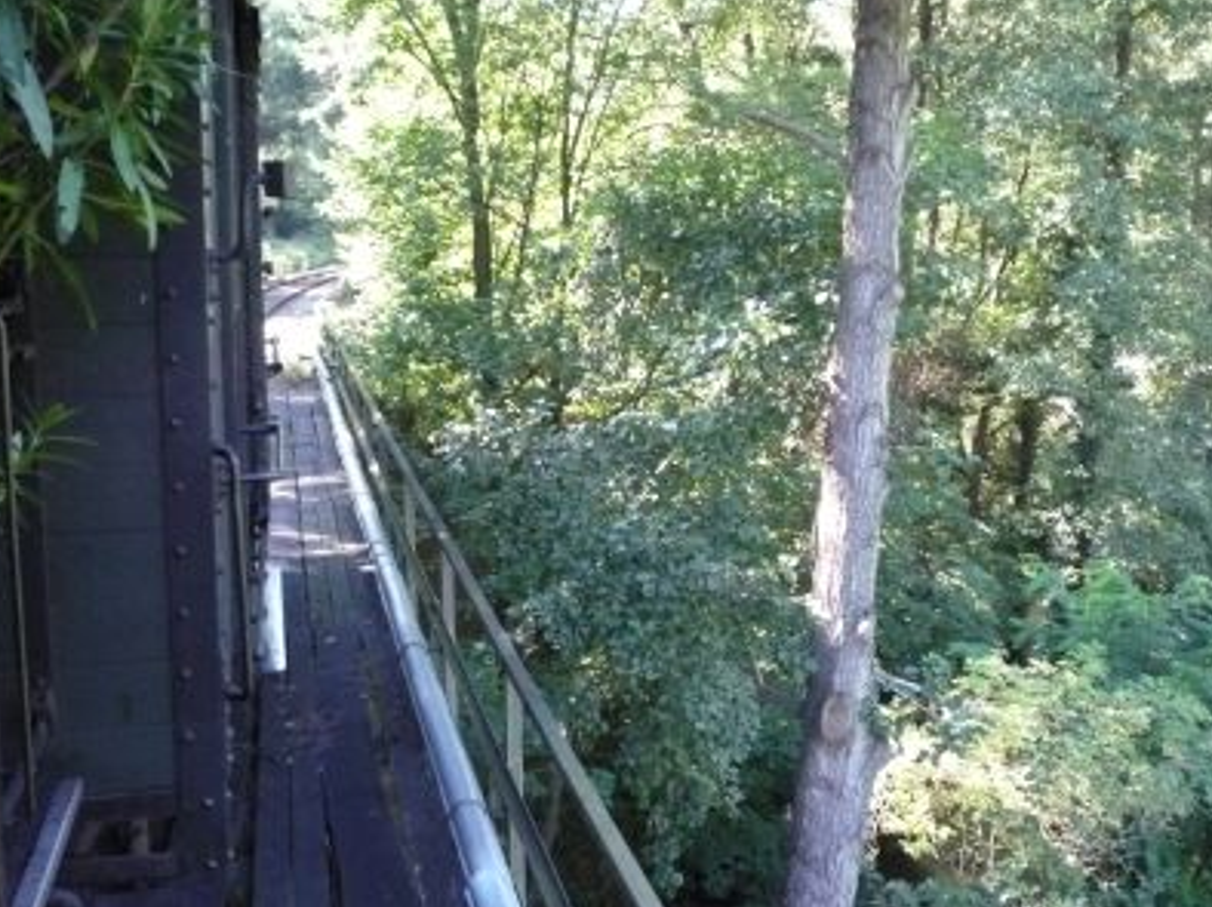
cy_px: 440
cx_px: 689
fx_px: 1365
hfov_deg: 47.8
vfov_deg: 36.8
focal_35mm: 39
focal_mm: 5.2
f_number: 3.3
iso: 500
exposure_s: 1/125
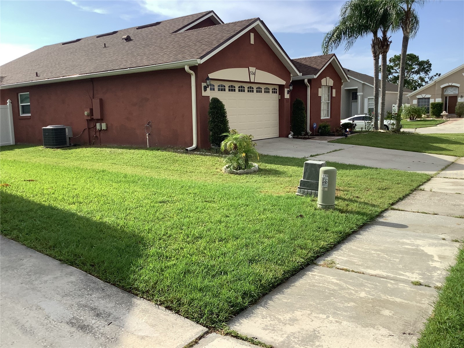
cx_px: 232
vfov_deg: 45.4
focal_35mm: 31
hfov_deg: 58.4
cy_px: 174
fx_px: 416
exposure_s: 1/1148
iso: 25
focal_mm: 3.3
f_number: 2.4
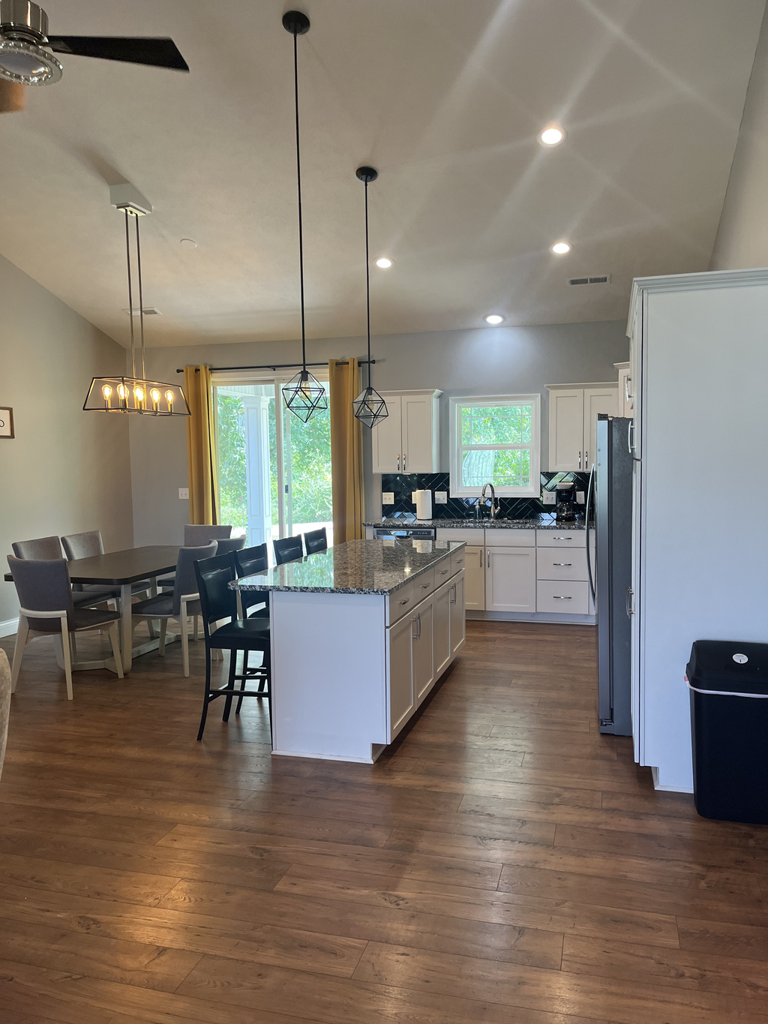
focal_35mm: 26
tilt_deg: -4.2
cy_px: 512
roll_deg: +1.2
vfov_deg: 67.3
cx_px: 384
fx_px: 769
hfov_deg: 53.1
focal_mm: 5.1
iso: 125
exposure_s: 1/120
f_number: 1.6
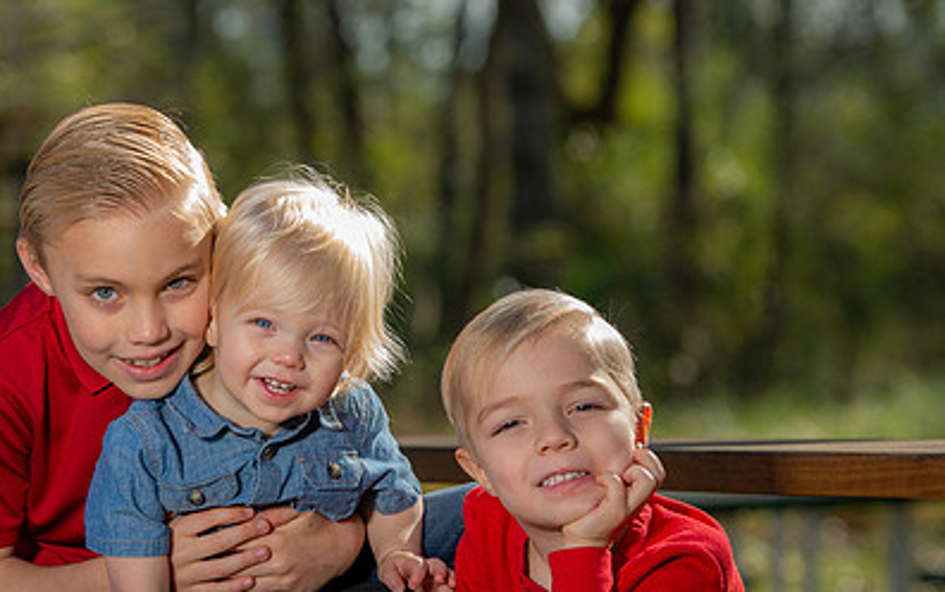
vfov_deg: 7.9
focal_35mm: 167
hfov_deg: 12.5
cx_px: 344
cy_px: 327
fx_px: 4303
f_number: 4.5
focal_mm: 112
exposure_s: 1/250
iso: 50
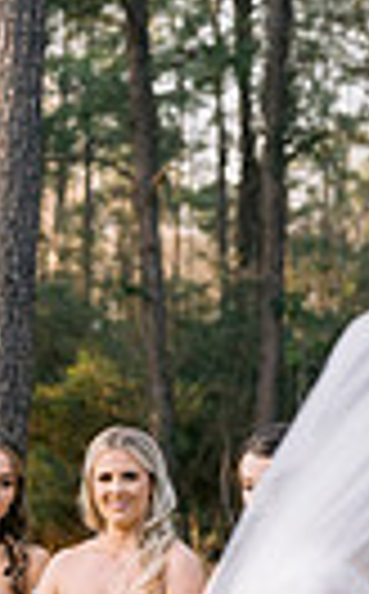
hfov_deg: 7.5
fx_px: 2812
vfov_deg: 11.9
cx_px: 198
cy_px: 670
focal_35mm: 174
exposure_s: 1/500
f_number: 2.8
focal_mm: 50
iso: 400
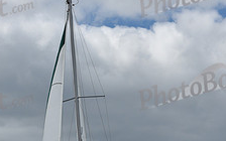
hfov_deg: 11.3
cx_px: 86
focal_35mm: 185
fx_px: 1139
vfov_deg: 7.1
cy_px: 151
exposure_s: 1/800
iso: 250
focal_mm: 70
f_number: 11
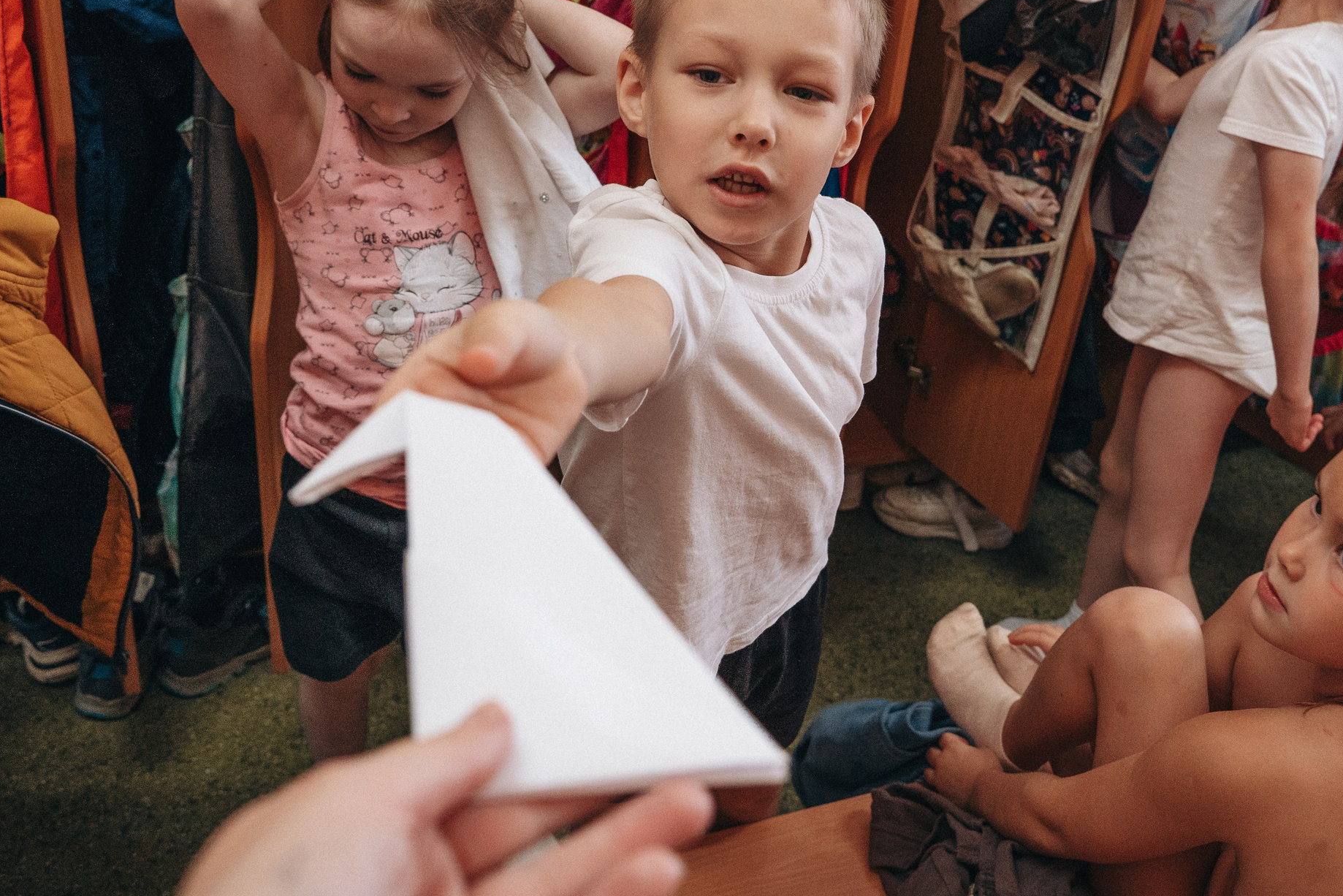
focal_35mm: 39
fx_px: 1455
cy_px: 363
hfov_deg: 49.0
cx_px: 853
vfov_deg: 34.1
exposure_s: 1/250
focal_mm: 28
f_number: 5
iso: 1000
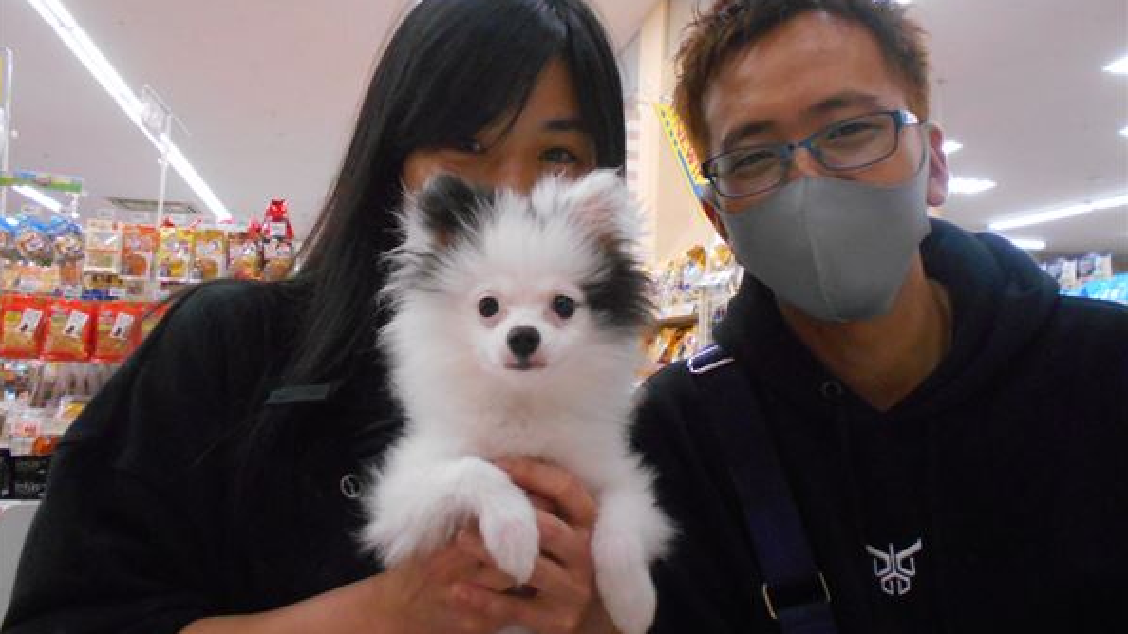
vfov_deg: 35.5
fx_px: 987
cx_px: 560
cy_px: 256
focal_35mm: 33
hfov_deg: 59.5
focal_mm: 5.1
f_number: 3.4
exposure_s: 1/125
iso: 800
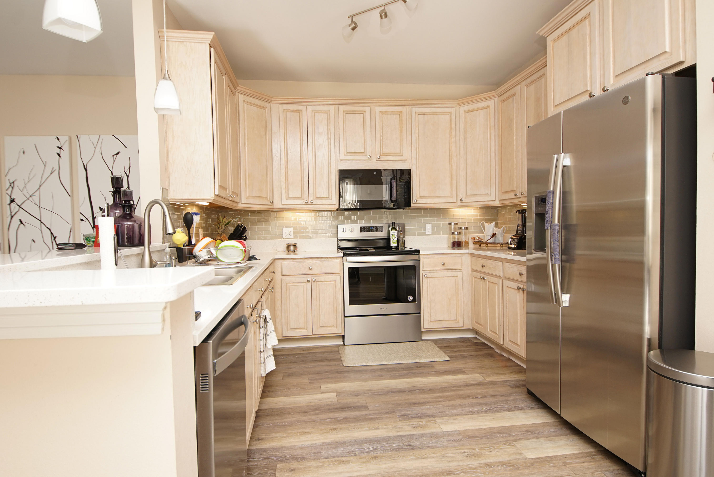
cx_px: 357
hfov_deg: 90.0
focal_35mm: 18
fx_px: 357
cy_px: 238
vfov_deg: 67.4
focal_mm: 12
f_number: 4.5
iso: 400
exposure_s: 1/60
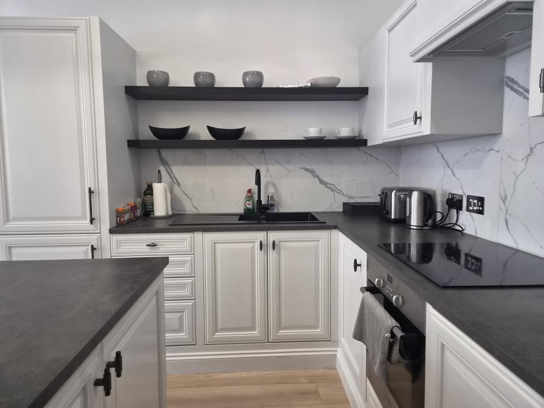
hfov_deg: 73.9
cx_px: 272
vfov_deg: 58.9
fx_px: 361
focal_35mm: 23
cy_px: 204
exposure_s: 1/100
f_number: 1.8
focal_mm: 5.4
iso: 400
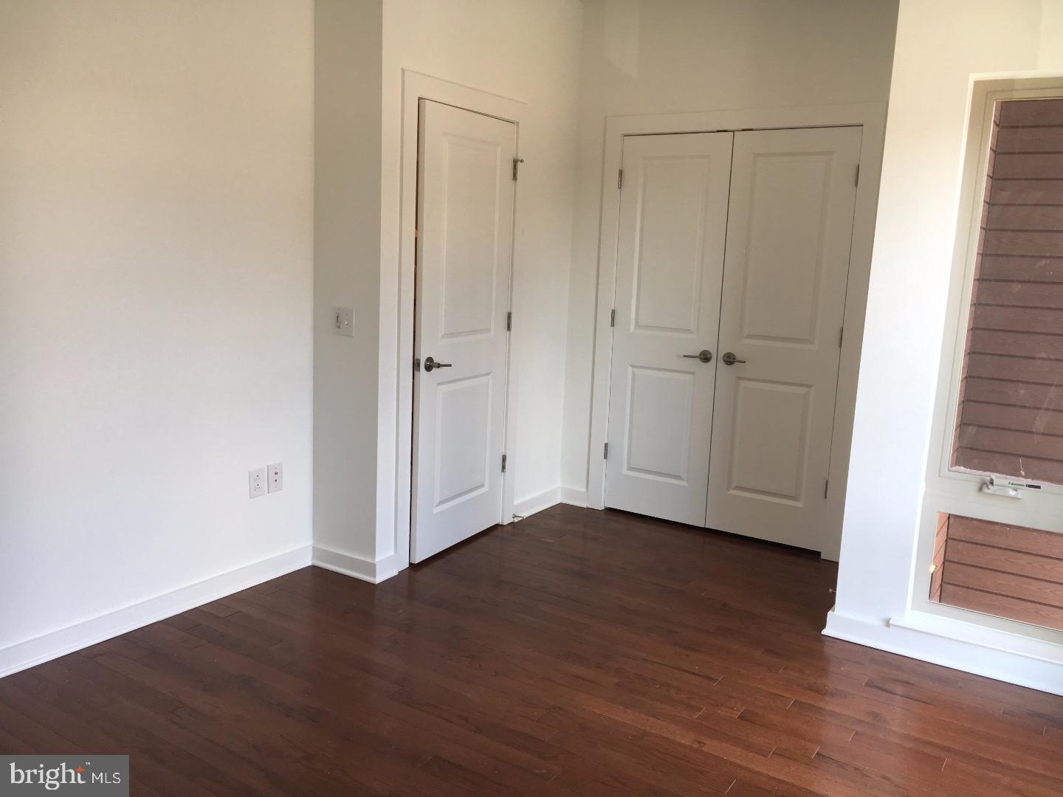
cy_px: 398
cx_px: 532
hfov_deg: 61.7
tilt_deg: -8.3
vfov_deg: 48.2
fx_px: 891
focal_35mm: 29
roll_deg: -2.1
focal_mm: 4.15
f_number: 2.2
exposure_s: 1/58
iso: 25
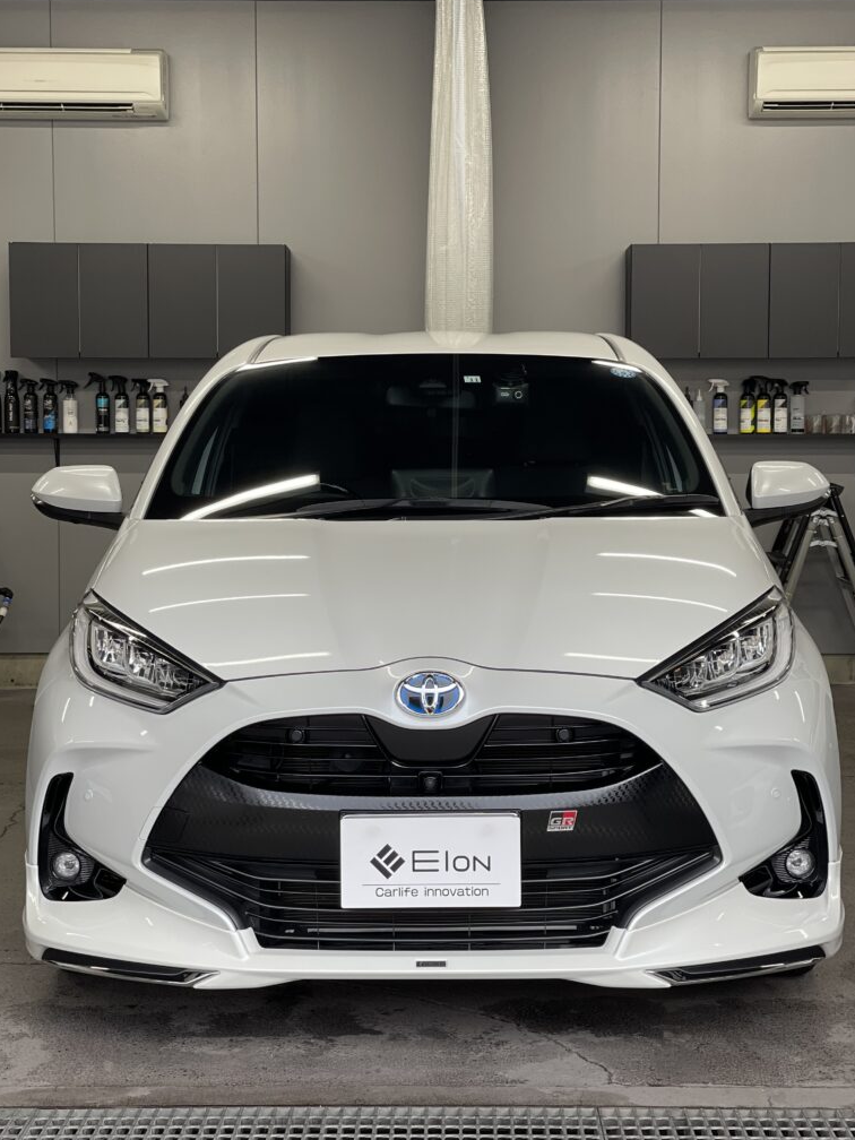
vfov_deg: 29.8
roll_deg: +0.3
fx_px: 2141
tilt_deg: -2.4
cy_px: 562
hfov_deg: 22.6
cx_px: 429
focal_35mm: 65
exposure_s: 1/120
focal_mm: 7.5
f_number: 2.2
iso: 40
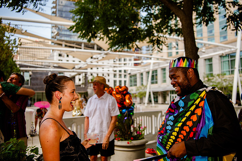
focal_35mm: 37
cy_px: 79
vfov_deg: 36.3
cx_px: 127
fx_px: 245
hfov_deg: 52.5
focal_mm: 34
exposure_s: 1/640
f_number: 2.8
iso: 200
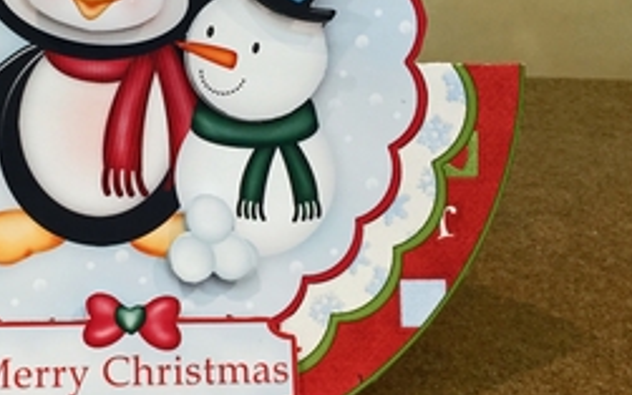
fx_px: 948
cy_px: 157
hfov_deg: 35.8
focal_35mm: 55
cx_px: 133
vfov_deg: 23.5
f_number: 2.2
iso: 125
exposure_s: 1/33
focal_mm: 4.15
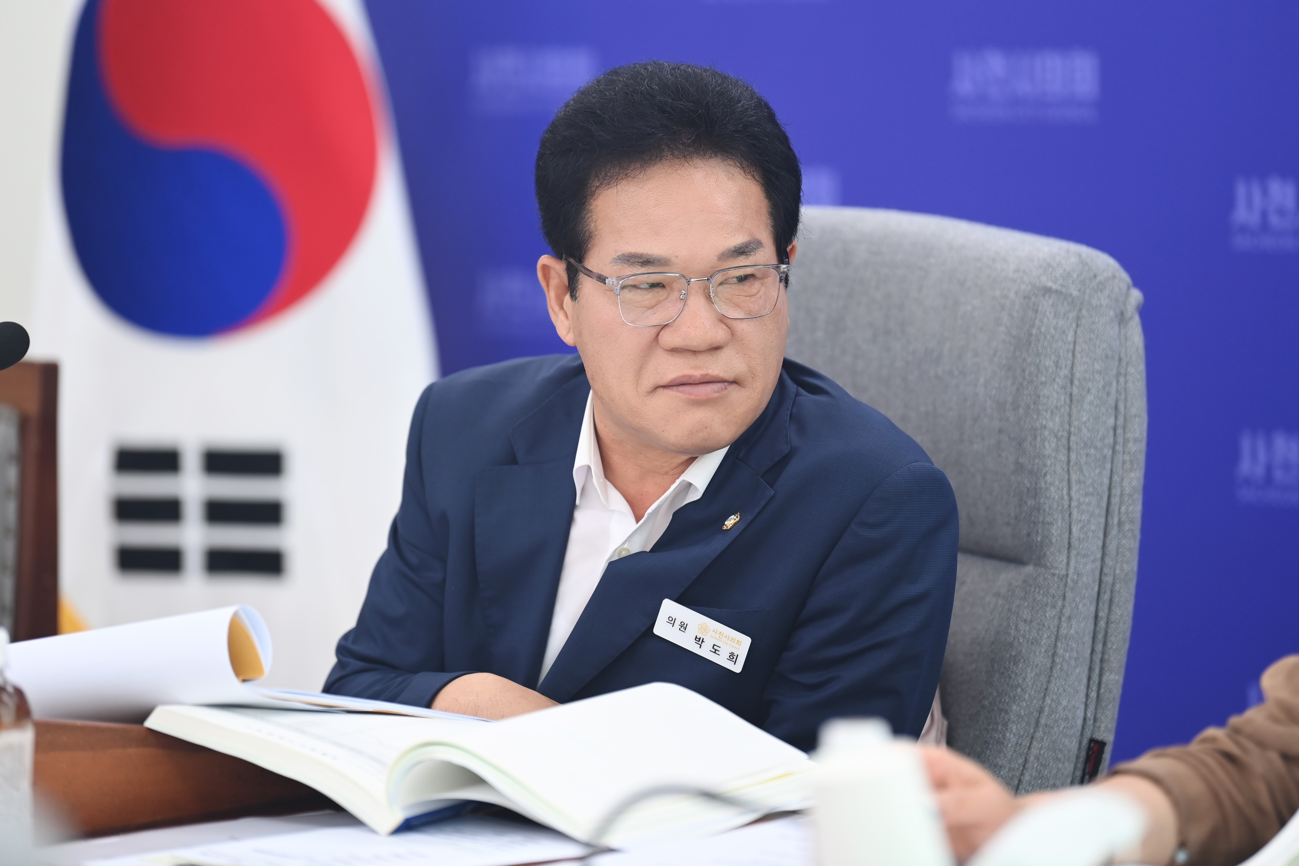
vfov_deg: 8.1
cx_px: 650
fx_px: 6134
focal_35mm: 170
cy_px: 433
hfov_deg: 12.1
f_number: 3.2
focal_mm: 170
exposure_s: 1/160
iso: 640
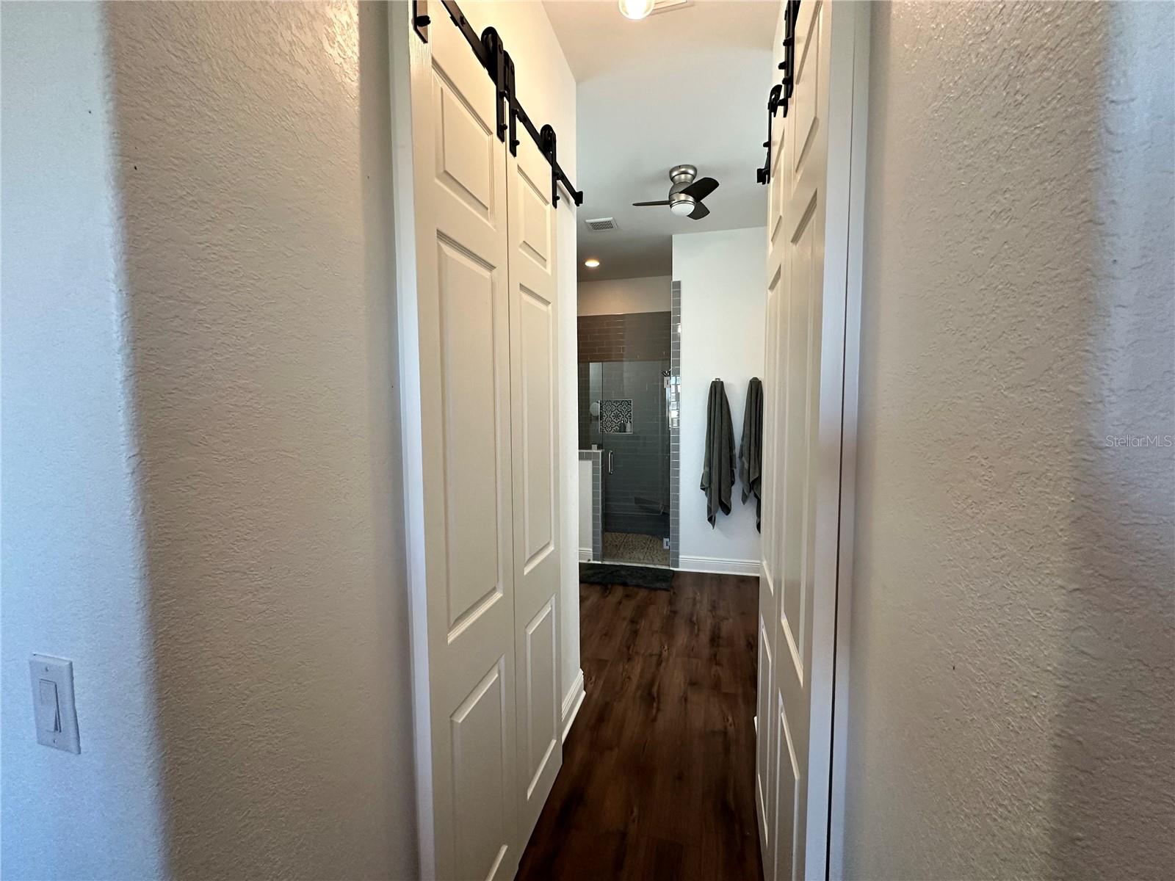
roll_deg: -0.9
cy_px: 440
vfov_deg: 85.7
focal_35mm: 14
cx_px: 588
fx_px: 475
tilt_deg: -4.0
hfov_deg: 102.1
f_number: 2.2
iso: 250
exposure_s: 1/120
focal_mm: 2.22
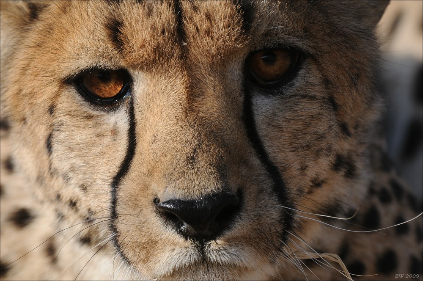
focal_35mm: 600
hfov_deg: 3.4
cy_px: 140
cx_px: 212
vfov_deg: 2.3
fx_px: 7041
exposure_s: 1/400
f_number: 8
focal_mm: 400
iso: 400
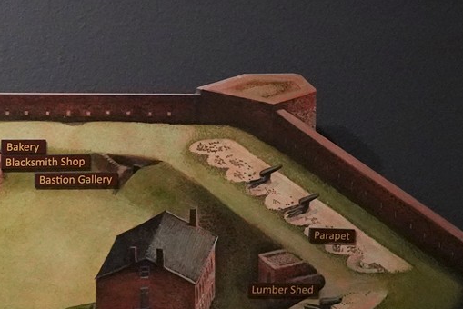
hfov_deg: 16.1
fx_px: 1415
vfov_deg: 12.5
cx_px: -331
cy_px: 108
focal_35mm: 110
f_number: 5.6
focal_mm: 28
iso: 5000
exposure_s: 1/80
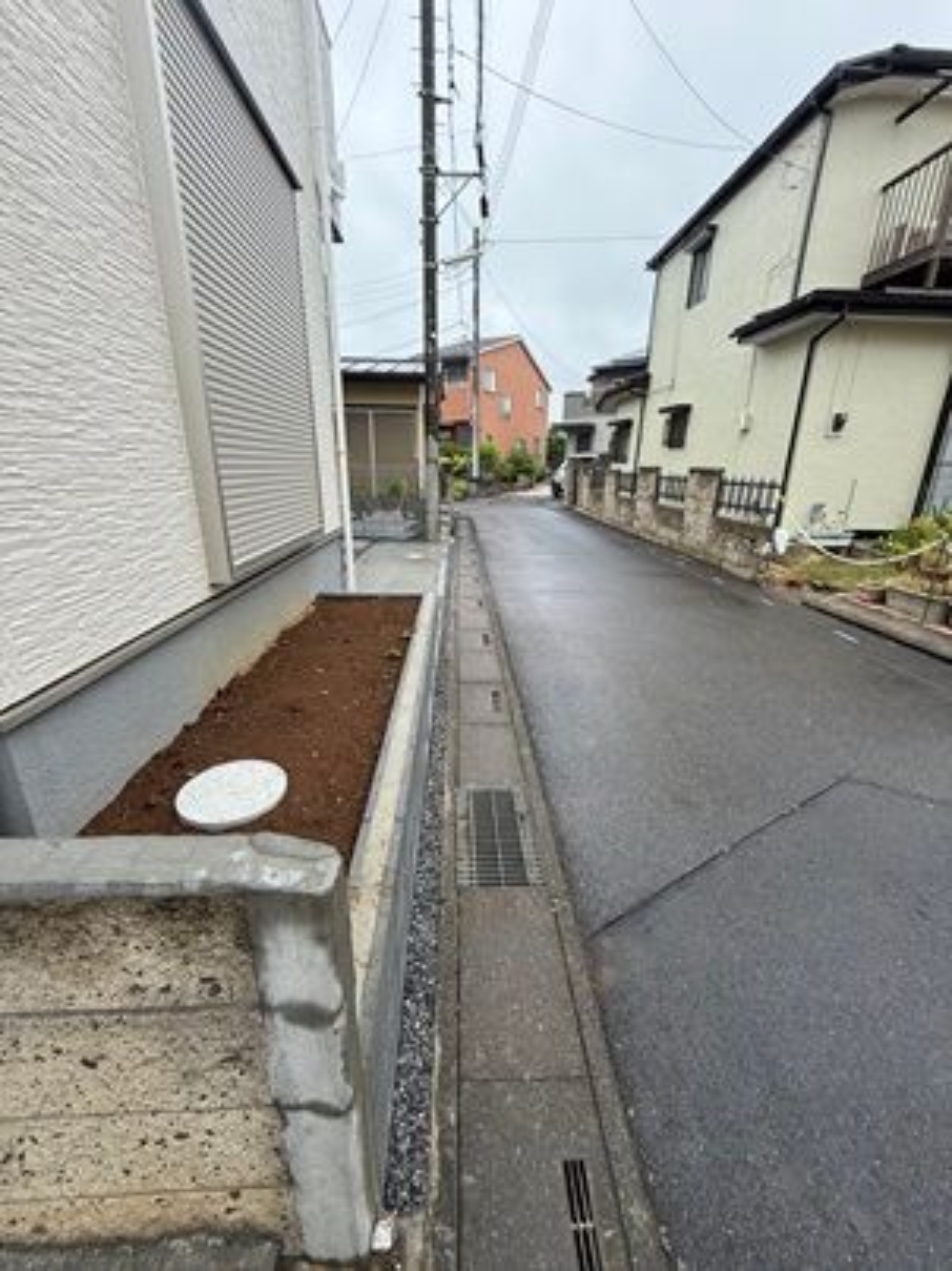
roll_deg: -0.6
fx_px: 514
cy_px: 636
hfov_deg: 85.6
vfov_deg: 102.1
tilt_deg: -18.3
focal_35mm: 14
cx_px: 476
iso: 64
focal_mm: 2.22
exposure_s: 1/177
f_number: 2.2
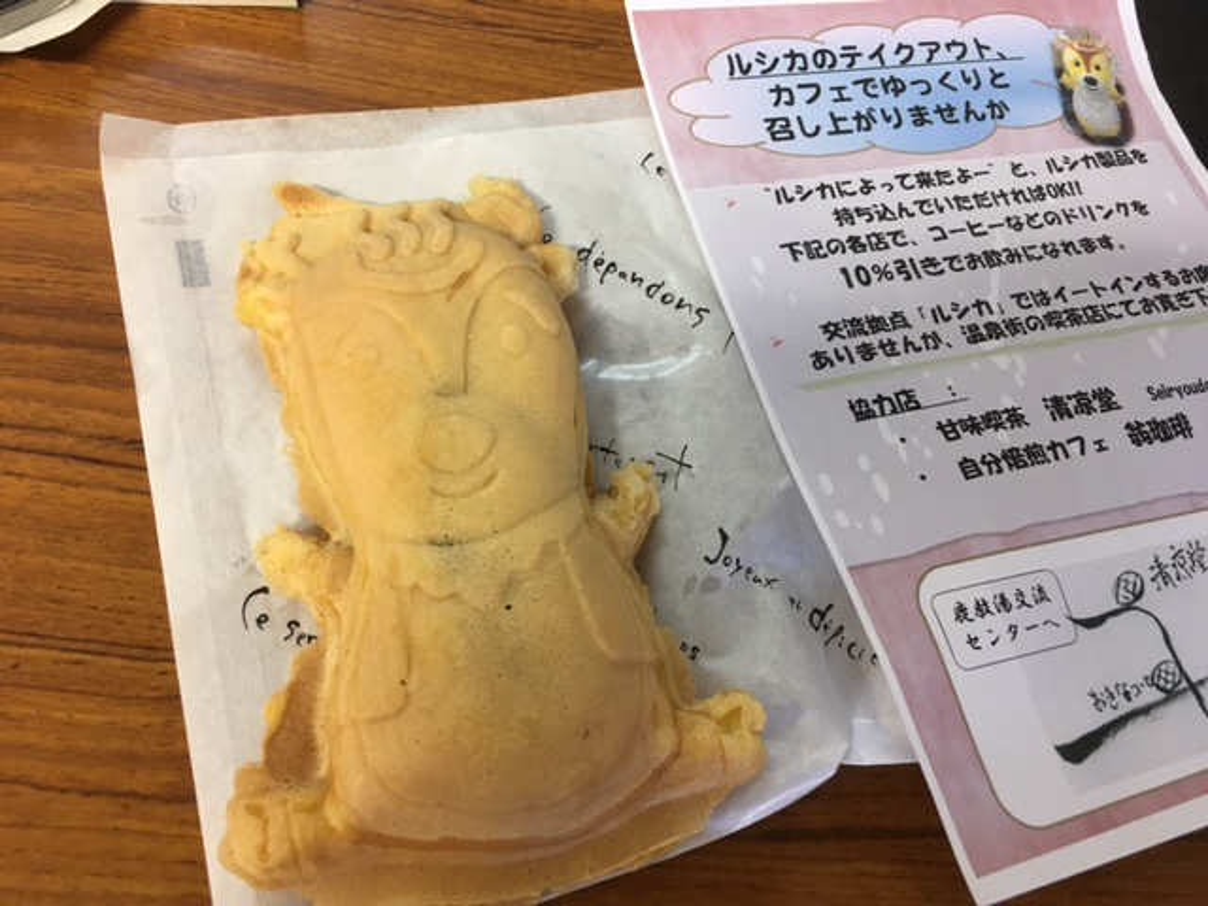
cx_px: 604
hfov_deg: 61.7
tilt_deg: -64.1
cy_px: 453
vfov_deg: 48.2
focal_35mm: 29
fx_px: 1012
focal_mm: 4.15
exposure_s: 1/30
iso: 100
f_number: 2.2
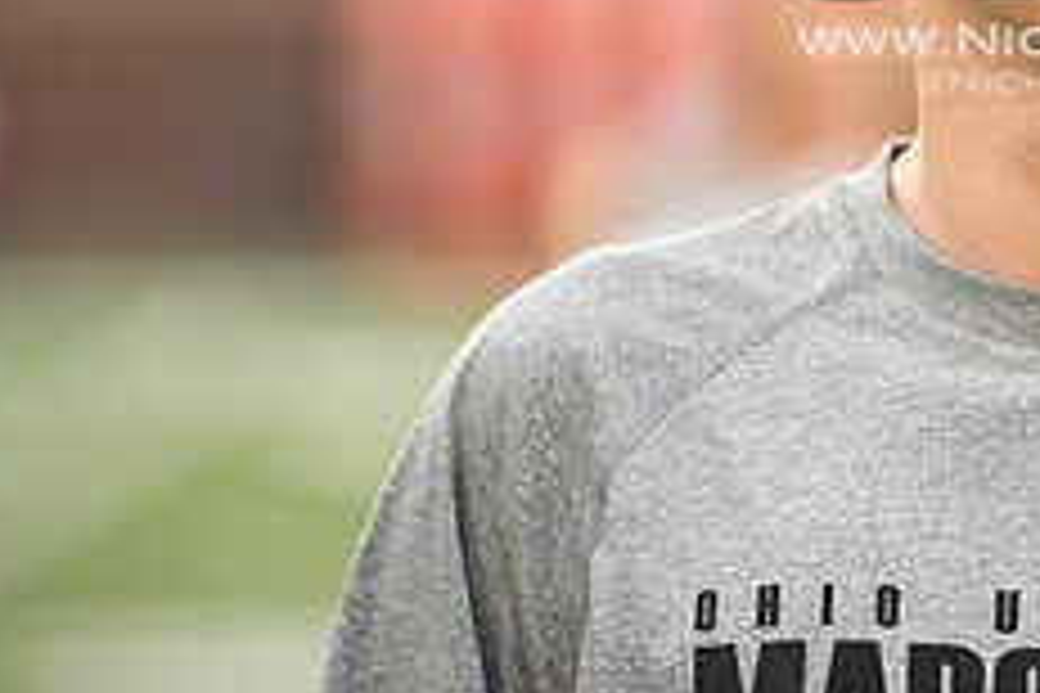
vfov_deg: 2.7
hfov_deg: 4.1
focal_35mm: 503
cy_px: -119
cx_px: 1108
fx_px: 14530
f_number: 2.8
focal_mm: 200
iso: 1000
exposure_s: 1/1250
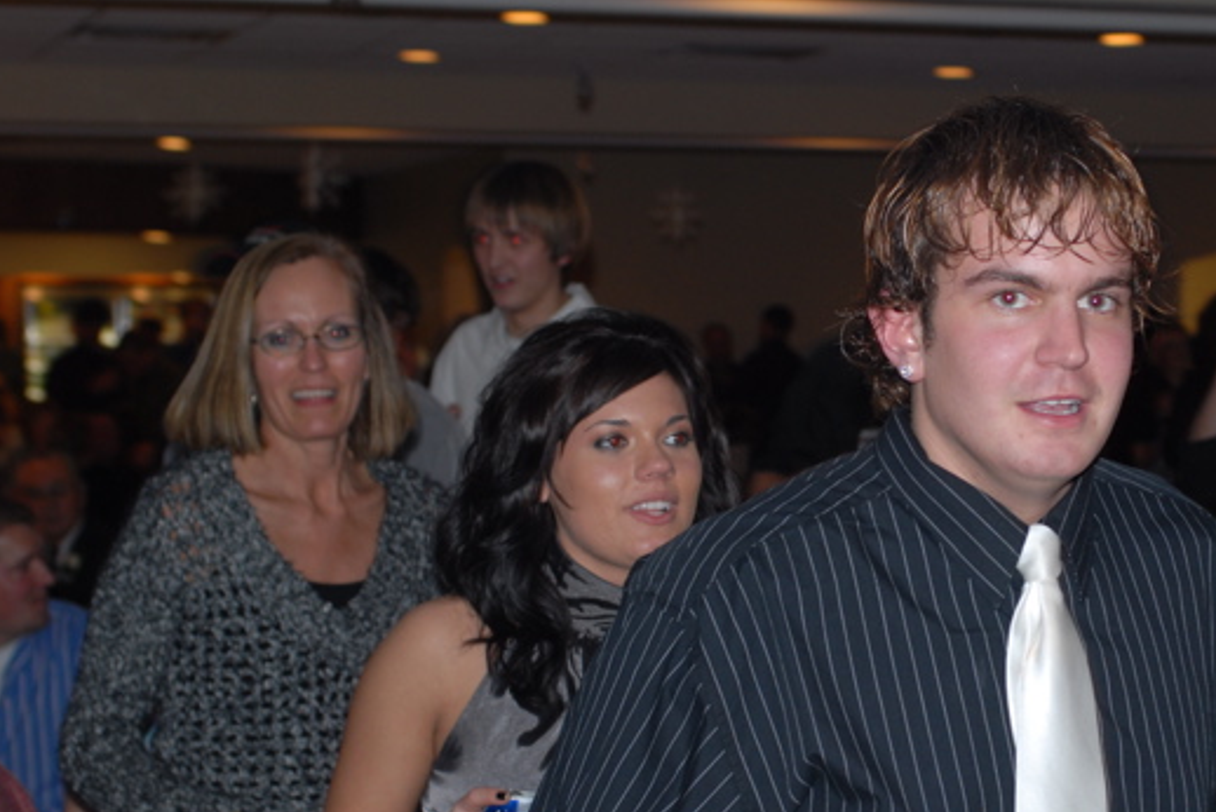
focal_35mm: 102
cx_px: 932
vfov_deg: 13.4
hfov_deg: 19.8
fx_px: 3447
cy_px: 571
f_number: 4
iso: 200
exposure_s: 1/30
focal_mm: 44
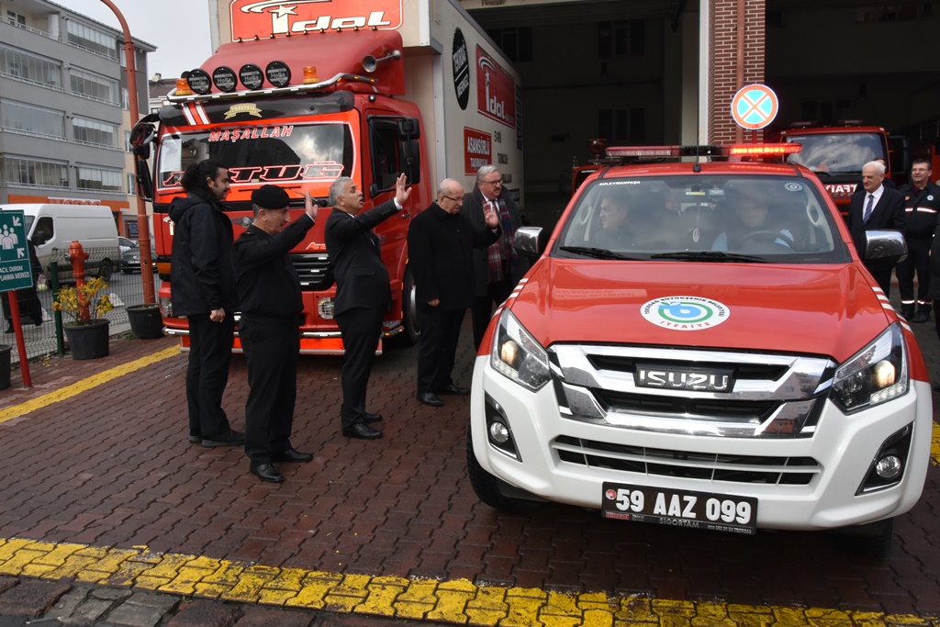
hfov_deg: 67.4
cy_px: 314
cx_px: 470
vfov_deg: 47.9
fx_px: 705
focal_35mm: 27
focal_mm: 18
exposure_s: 1/250
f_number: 16
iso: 800
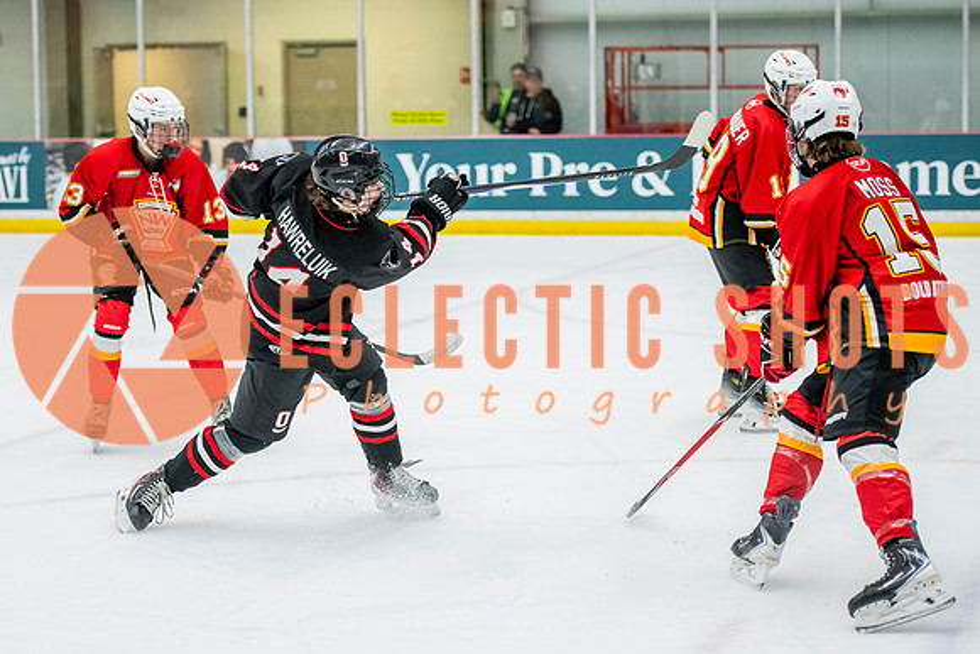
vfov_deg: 13.9
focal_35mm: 98
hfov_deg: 20.7
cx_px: 394
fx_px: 2681
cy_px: 369
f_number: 3.2
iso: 2000
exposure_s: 1/640
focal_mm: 78
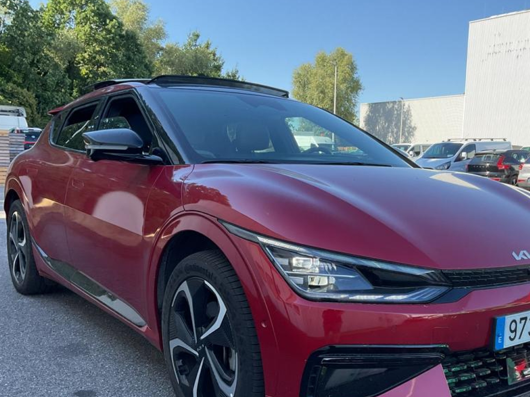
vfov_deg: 36.5
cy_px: 259
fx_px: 597
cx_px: 319
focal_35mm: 39
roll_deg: -3.3
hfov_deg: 47.6
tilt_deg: -9.4
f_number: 1.8
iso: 16
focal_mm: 3
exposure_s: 1/355
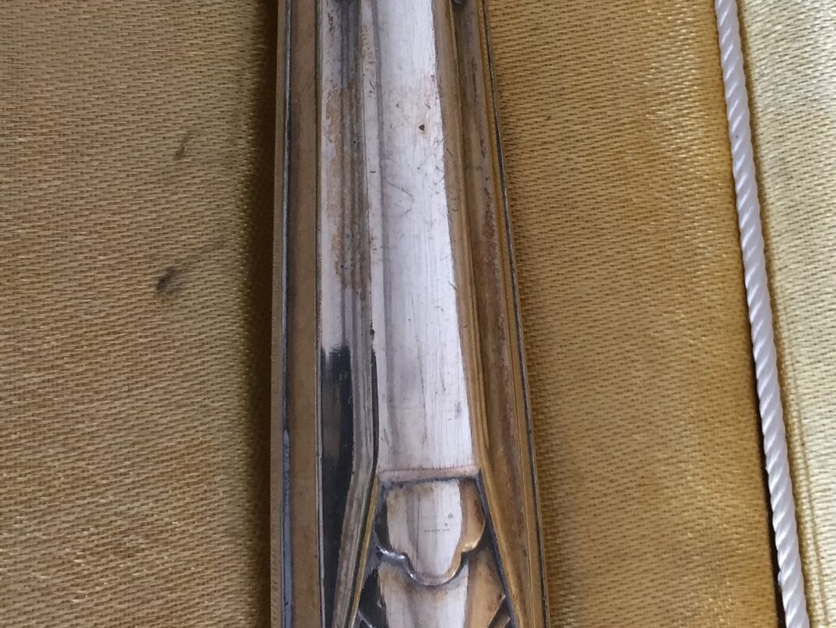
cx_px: 399
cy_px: 193
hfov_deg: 35.5
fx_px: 1304
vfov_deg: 26.8
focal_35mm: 54
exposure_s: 1/33
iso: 100
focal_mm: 4.15
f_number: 2.2
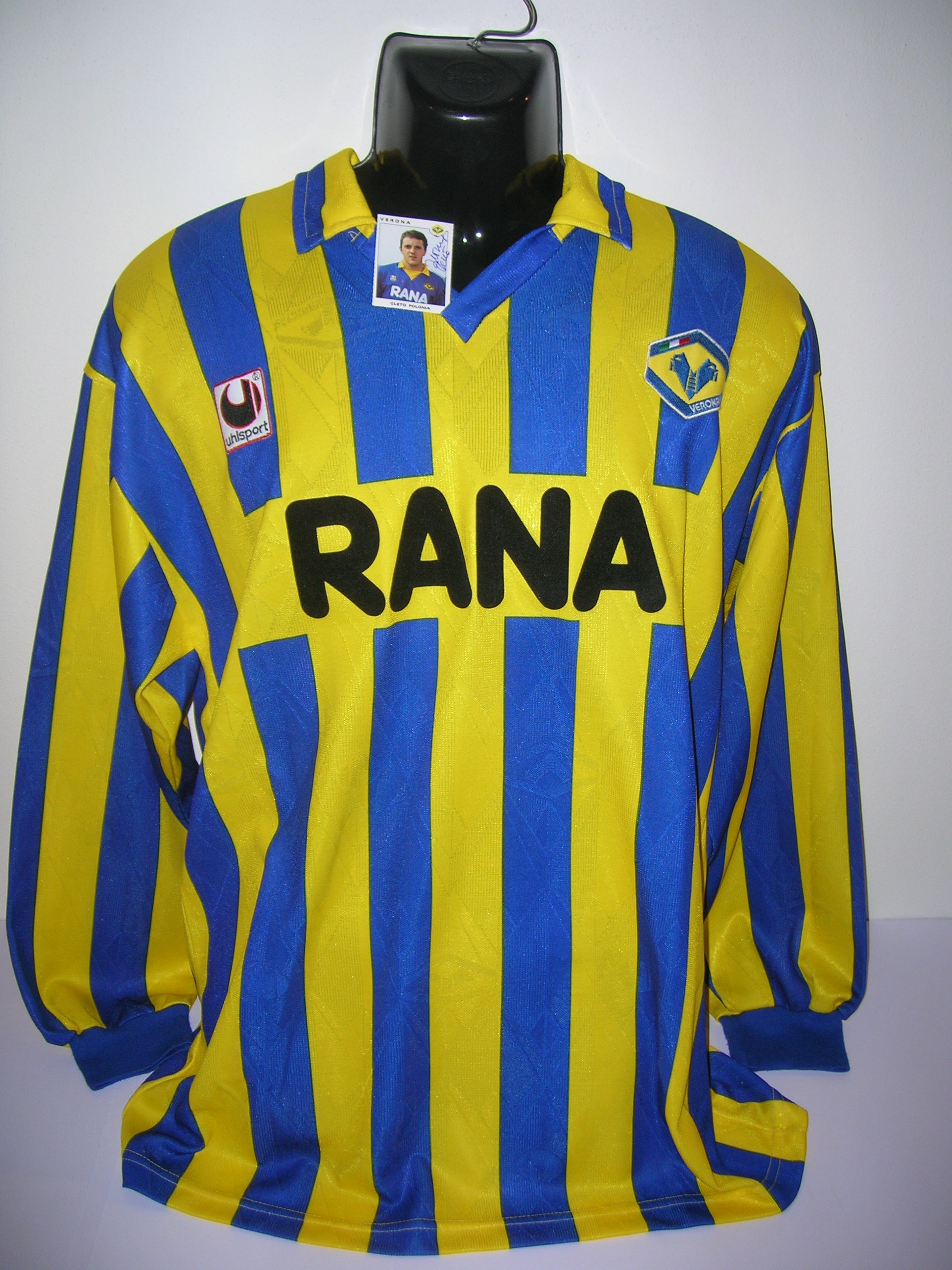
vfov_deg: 54.0
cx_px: 476
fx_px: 1247
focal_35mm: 34
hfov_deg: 41.8
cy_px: 635
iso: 50
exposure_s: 1/60.1
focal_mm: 5.7
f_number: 2.9
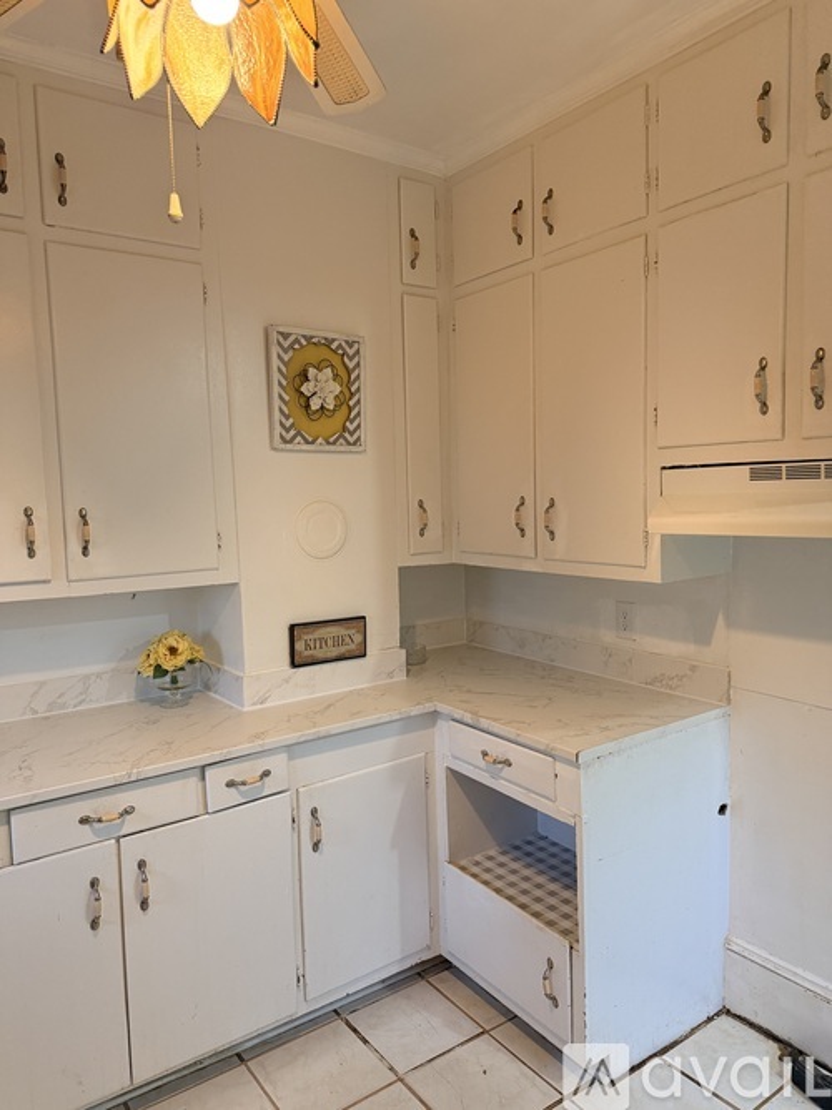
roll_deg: +1.5
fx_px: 769
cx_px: 416
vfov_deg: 71.6
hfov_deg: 56.8
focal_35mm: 24
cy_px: 555
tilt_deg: -3.8
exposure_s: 1/60
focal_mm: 6.76
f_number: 1.78
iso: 320
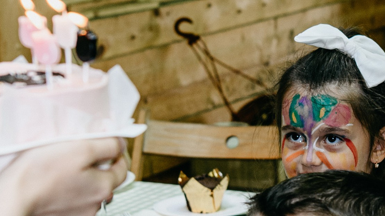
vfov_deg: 7.8
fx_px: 1593
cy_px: 87
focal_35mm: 156
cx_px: 458
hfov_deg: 13.4
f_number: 3.5
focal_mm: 36
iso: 320
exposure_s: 1/160
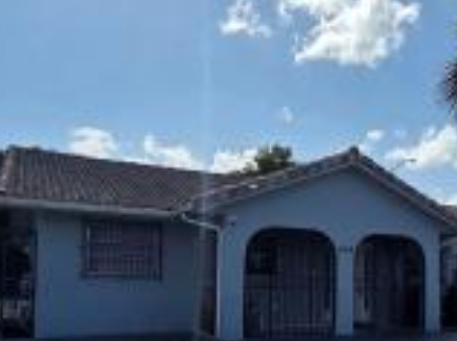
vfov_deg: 41.4
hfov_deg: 54.8
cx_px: 283
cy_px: 263
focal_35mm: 33
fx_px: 435
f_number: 2.2
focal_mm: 2.2
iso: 50
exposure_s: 1/3345
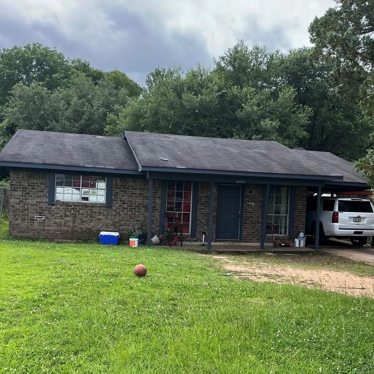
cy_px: 212
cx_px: 189
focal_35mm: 34
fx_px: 416
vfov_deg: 48.3
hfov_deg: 48.4
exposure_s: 1/1721
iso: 50
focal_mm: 5.1
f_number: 1.6
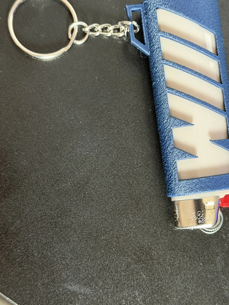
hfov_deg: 22.9
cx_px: 149
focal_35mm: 64
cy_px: 146
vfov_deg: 30.3
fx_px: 565
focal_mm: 6.76
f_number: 1.78
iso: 500
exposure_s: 1/33
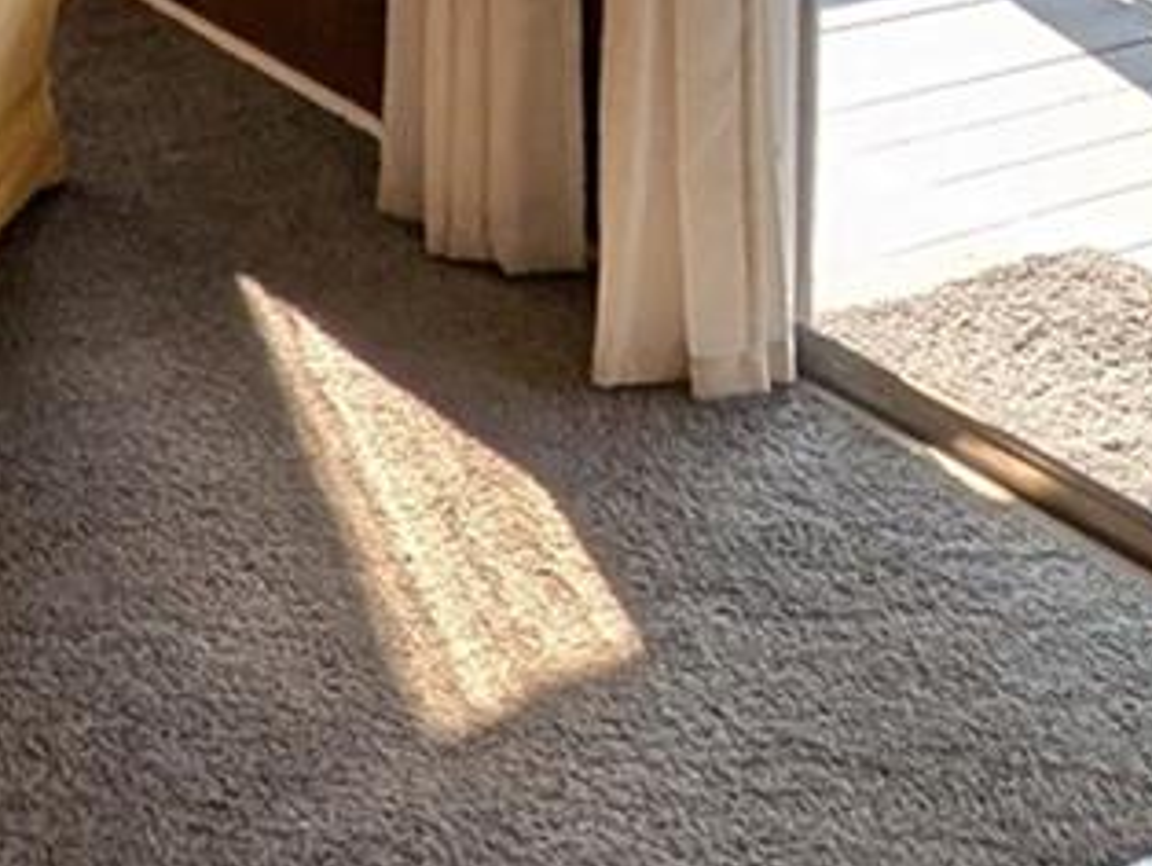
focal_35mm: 78
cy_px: -598
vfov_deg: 16.4
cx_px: 191
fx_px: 2598
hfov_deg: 24.5
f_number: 1.7
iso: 50
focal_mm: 2.02
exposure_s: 1/644
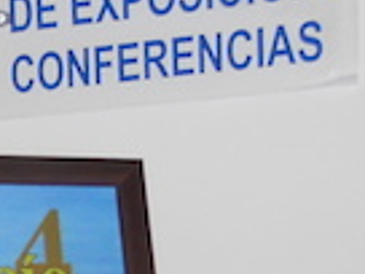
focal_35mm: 159
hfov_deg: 11.3
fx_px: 1677
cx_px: -349
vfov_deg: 8.8
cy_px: 537
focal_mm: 4.9
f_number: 3.2
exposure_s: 1/25
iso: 200
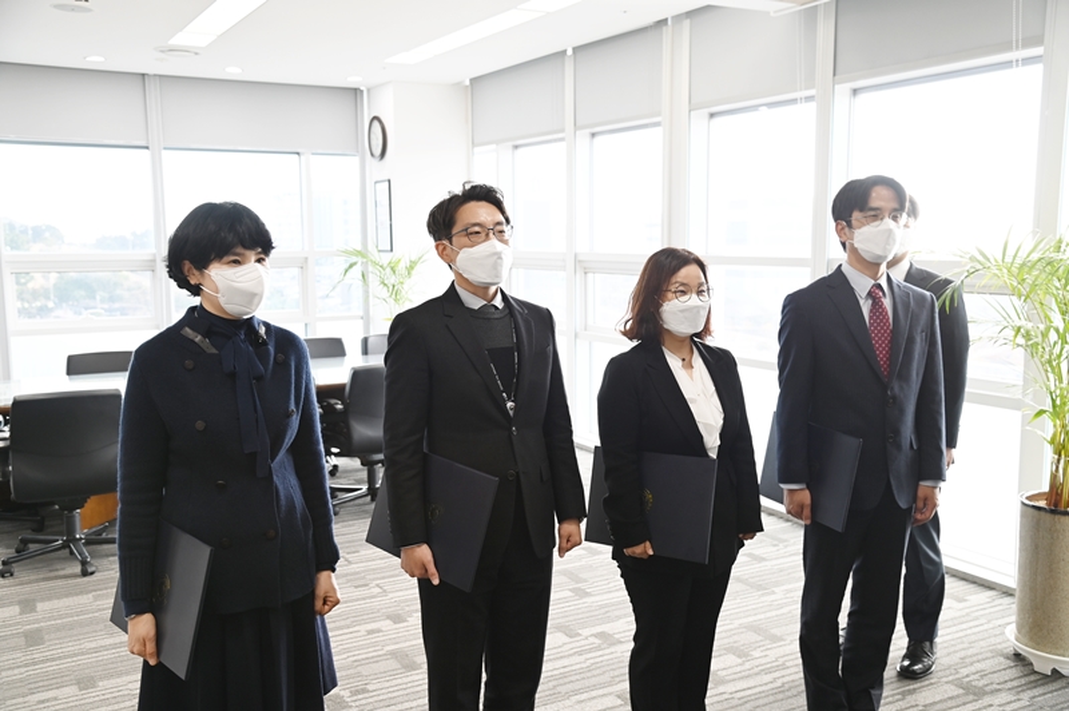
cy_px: 356
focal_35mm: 35
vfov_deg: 37.8
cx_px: 534
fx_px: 1038
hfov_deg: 54.5
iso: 500
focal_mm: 35
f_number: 5
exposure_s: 1/80
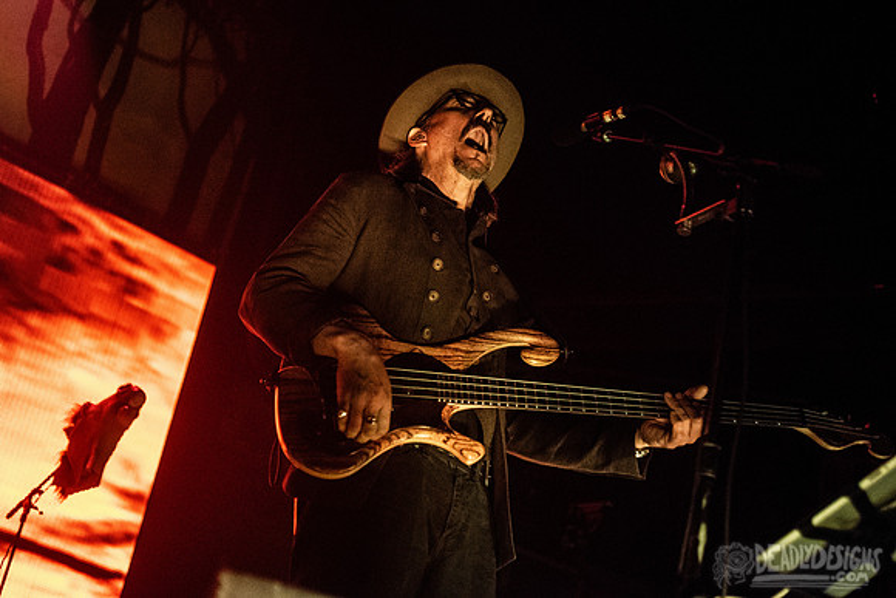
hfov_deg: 34.5
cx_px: 443
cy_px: 264
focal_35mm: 58
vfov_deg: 23.4
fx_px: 1445
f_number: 3.2
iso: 4000
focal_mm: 52
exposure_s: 1/125
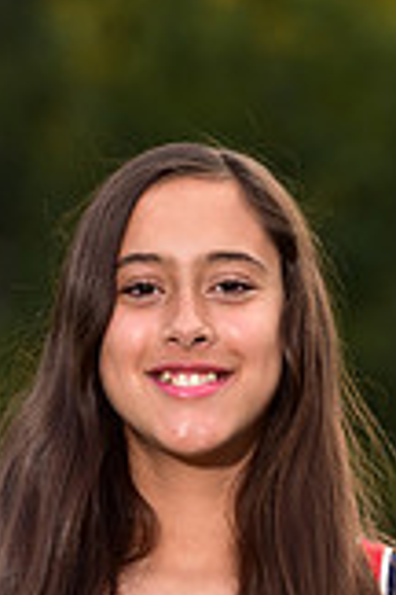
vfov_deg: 3.8
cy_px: 698
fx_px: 8843
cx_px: 192
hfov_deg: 2.6
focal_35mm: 536
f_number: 4.5
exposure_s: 1/250
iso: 160
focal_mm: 150
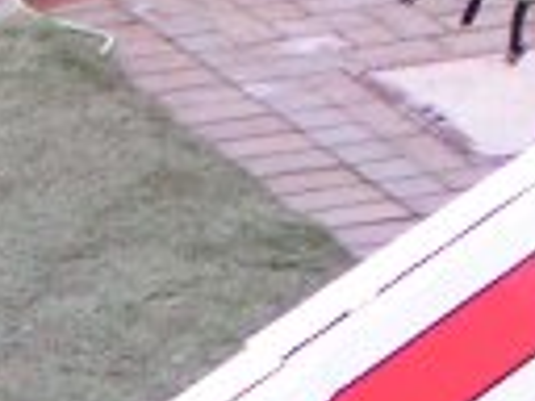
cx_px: -631
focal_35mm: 467
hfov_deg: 4.2
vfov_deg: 3.1
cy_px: 957
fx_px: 7218
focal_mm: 11.5
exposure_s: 1/80
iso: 100
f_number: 3.2
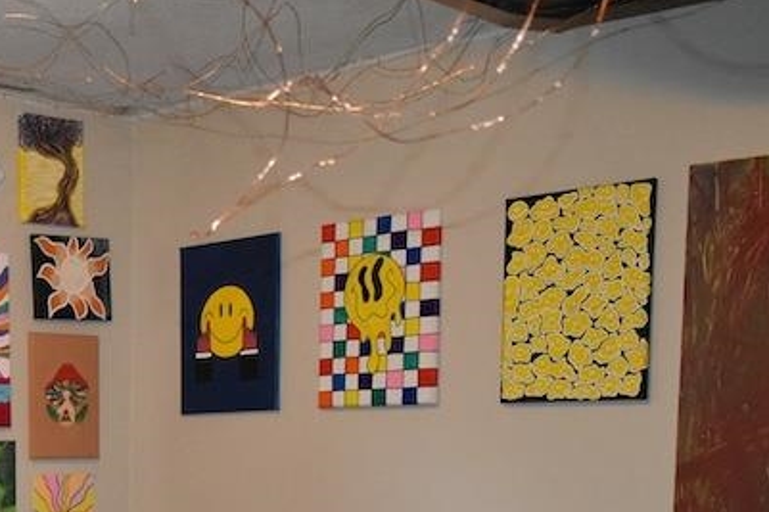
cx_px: -25
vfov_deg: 18.7
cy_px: 617
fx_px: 1473
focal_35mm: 69
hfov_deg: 27.4
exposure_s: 1/160
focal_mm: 18
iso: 3200
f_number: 3.5
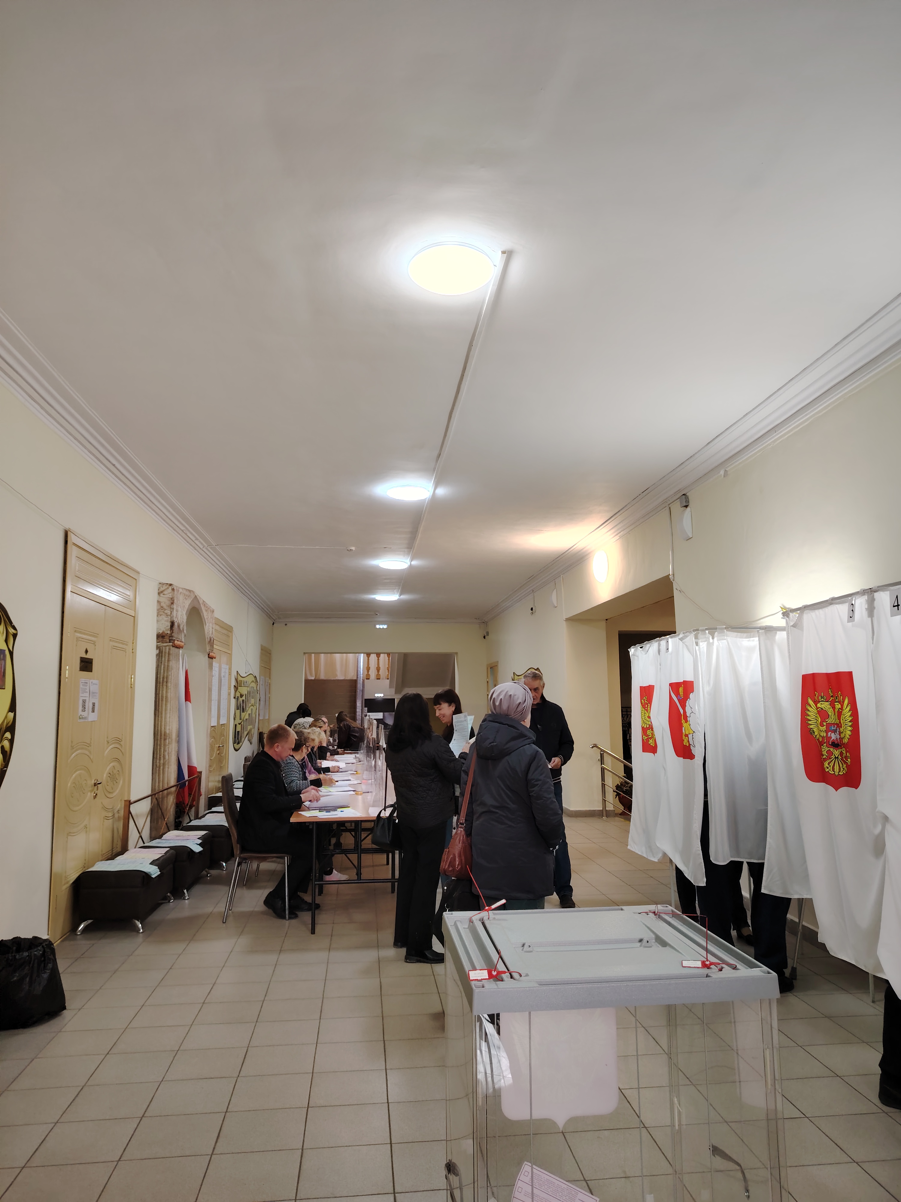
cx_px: 450
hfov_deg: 56.8
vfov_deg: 71.6
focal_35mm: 24
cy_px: 601
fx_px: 833
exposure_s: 1/50
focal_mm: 5.25
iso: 981
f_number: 1.75
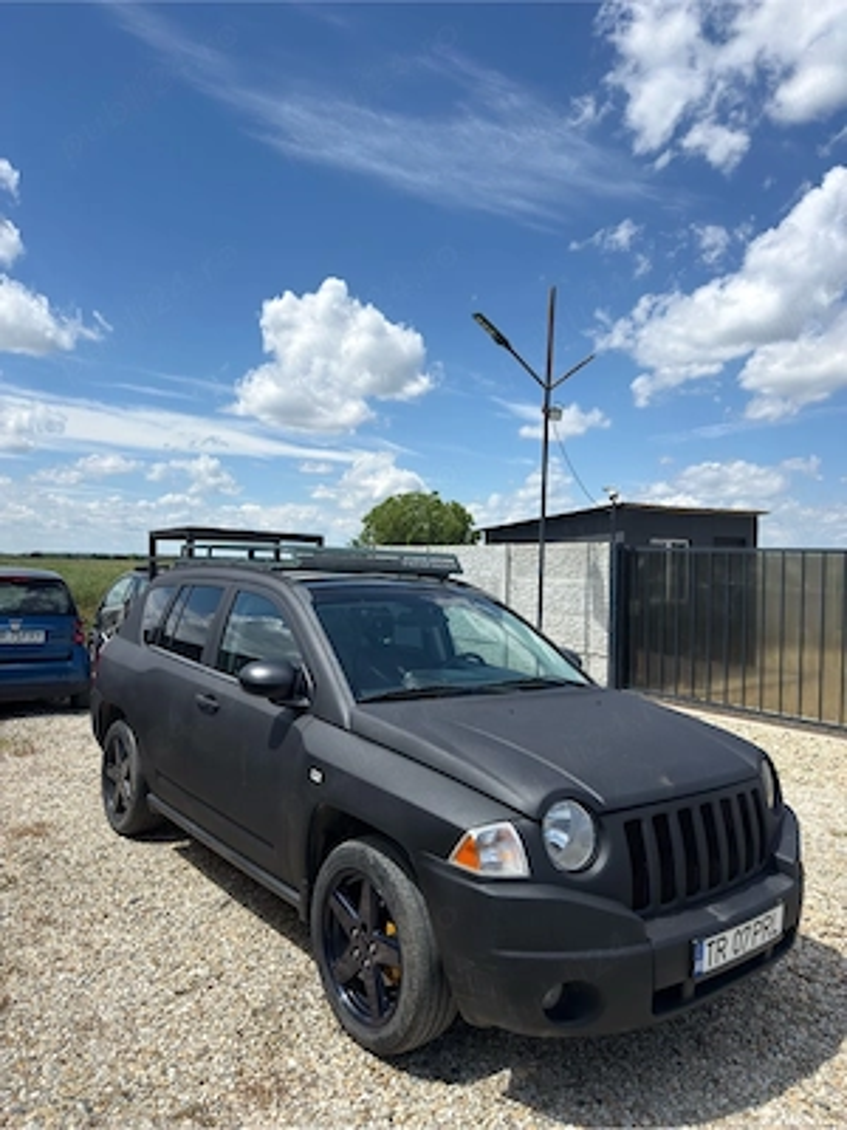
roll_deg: -1.3
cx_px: 424
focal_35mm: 24
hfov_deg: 56.8
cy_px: 565
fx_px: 783
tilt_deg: +0.0
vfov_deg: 71.6
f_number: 1.78
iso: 64
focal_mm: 6.76
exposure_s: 1/4739
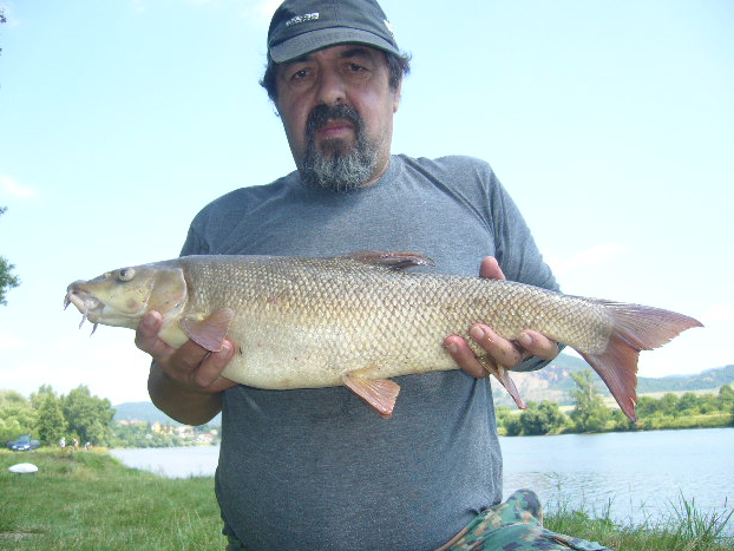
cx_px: 361
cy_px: 274
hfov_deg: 51.3
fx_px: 764
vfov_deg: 39.7
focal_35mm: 36
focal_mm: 5.8
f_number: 2.8
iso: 80
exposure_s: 1/250
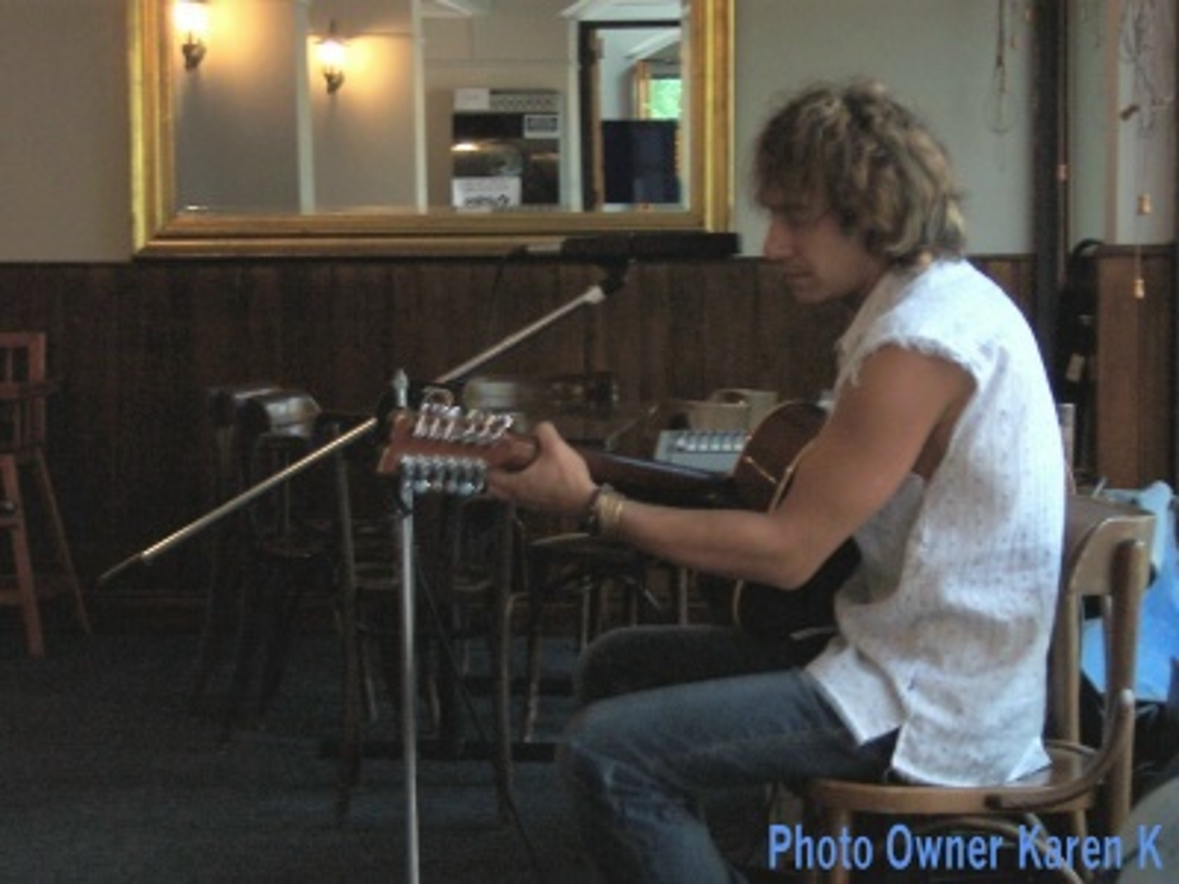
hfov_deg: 20.0
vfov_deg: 15.1
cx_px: 590
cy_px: 442
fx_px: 3338
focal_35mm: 98
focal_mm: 15.2
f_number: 4
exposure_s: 1/8
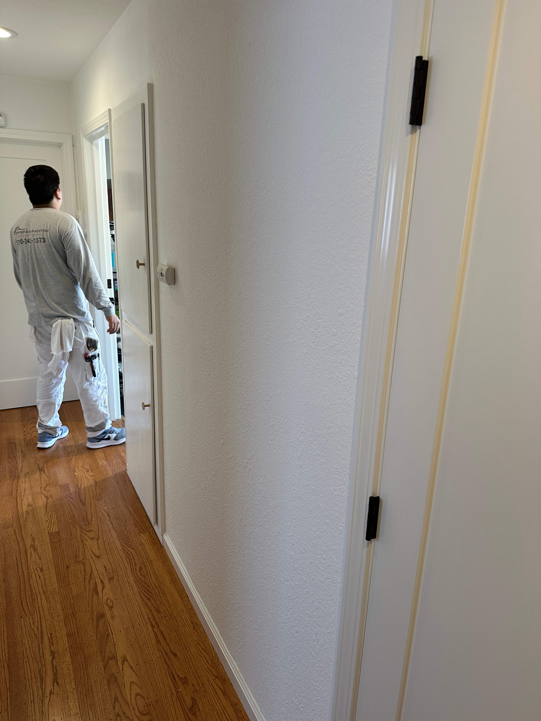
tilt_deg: -16.0
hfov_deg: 56.8
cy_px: 360
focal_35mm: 24
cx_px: 270
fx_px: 500
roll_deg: -2.5
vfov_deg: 71.6
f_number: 1.78
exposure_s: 1/60
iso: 125
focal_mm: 6.86
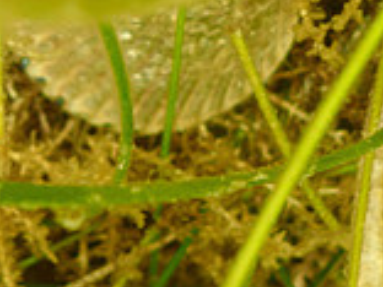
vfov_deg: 15.8
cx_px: 331
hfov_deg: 20.7
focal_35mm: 93
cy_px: 58
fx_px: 1029
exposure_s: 1/60
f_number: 2
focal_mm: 4.5
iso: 160
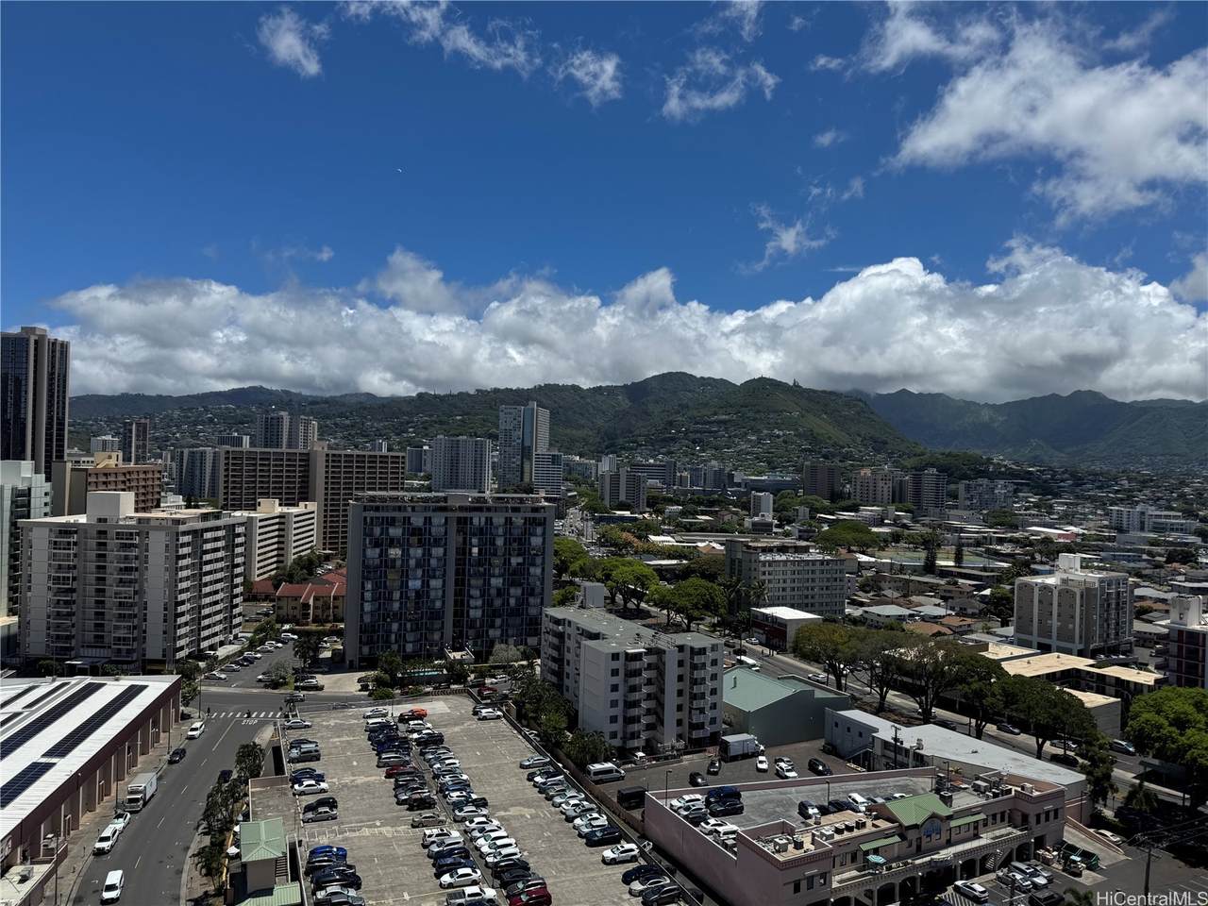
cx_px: 604
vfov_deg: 56.8
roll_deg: -1.8
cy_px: 453
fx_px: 838
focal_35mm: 24
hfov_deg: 71.6
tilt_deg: +0.0
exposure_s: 1/7937
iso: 80
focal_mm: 6.76
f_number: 1.78
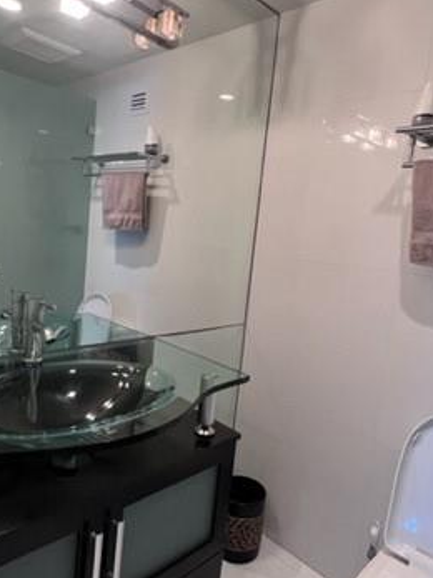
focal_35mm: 24
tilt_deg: -5.3
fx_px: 401
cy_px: 277
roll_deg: -4.7
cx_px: 203
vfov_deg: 71.6
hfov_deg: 56.7
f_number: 1.8
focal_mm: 1.57
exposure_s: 1/60
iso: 320
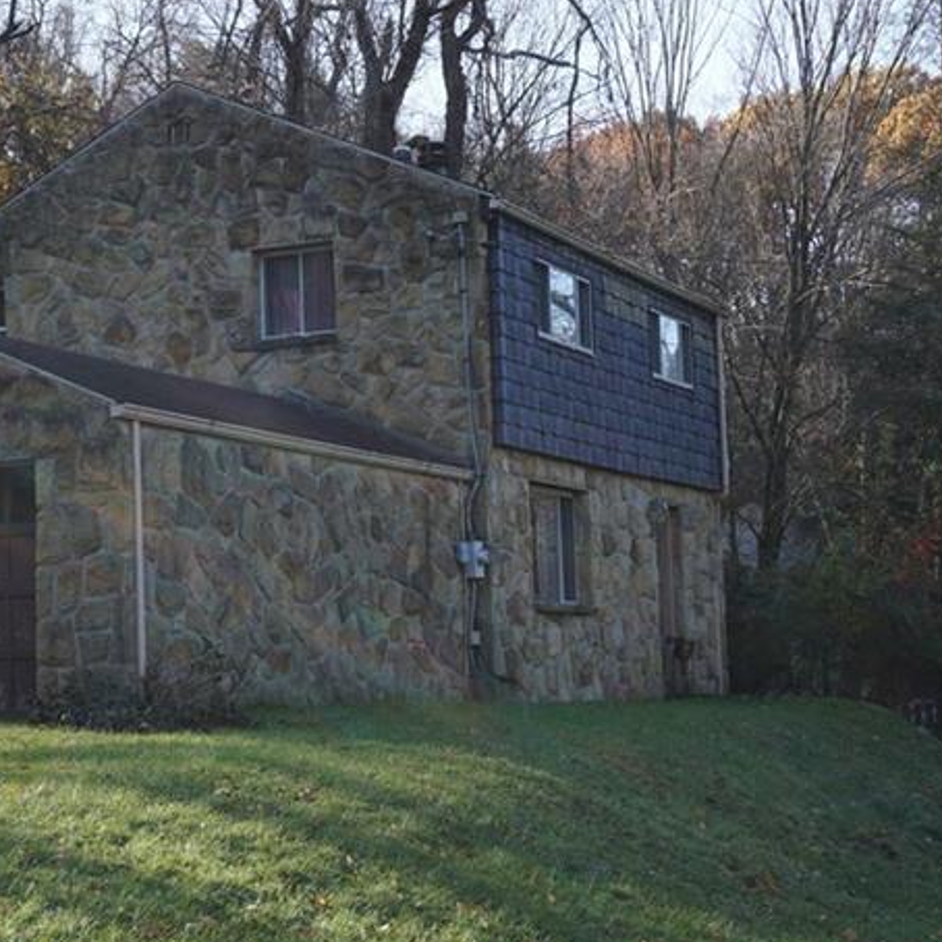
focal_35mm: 69
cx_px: 357
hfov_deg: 24.9
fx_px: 2124
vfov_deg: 25.0
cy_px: 483
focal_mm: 24
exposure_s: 1/100
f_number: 6.3
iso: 100
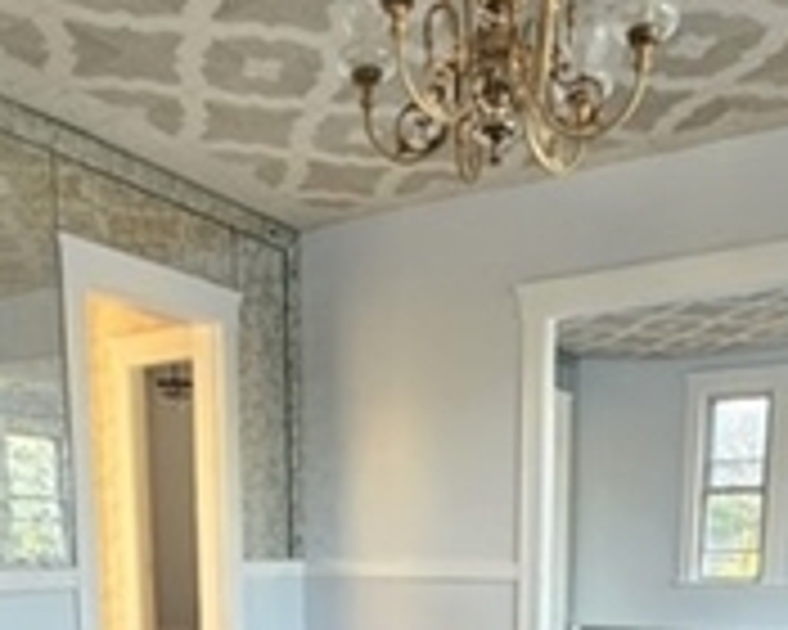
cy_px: 691
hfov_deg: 49.1
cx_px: 376
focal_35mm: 37
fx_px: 863
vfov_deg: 34.7
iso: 400
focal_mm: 2.2
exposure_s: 1/40
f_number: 2.2
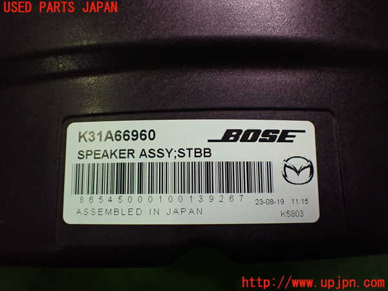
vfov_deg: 46.8
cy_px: 146
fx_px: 336
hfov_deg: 60.0
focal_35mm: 30
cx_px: 194
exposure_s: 1/125
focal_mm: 5.4
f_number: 2.3
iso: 500
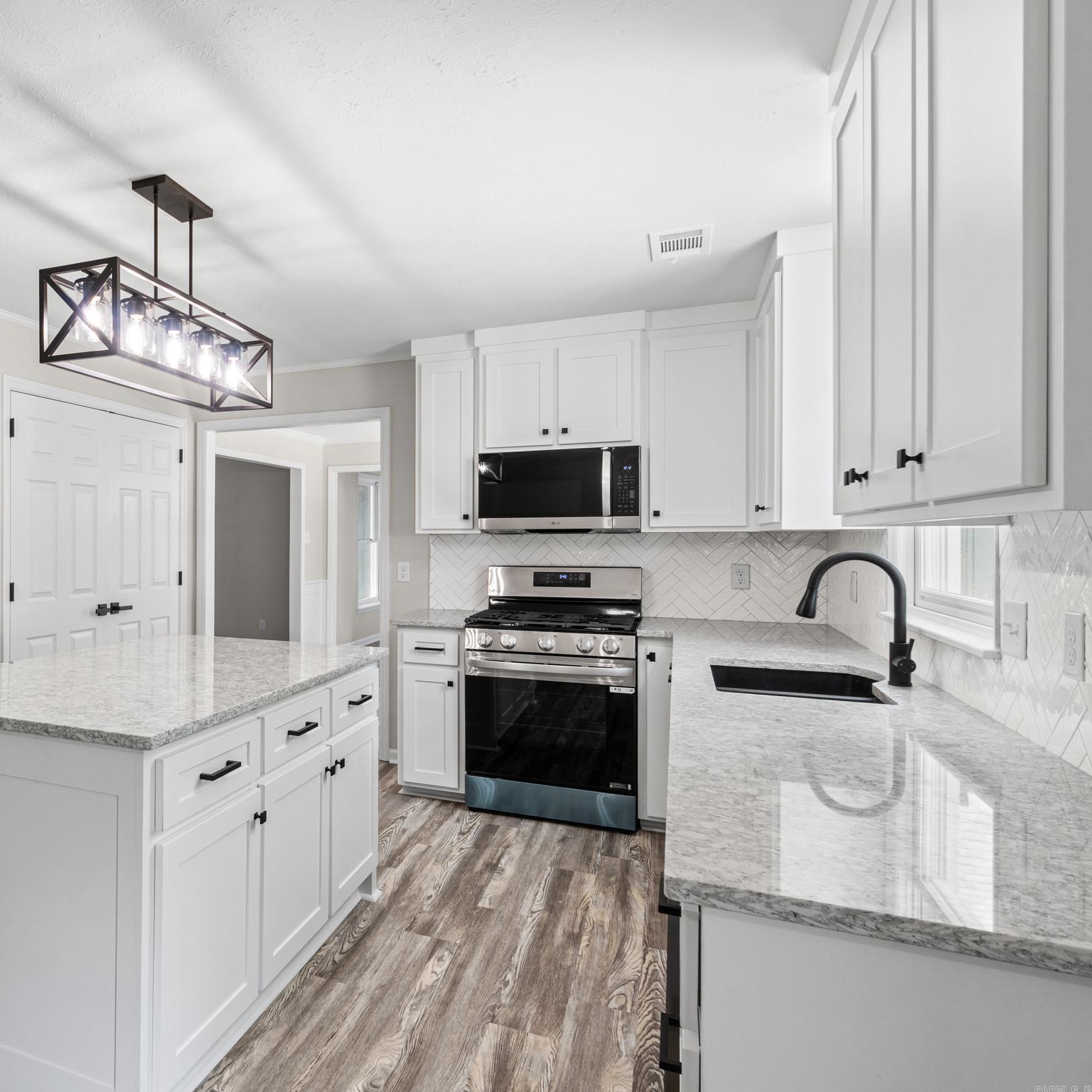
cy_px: 537
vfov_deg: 70.5
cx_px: 259
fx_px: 773
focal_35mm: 22
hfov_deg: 65.7
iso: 250
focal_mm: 11
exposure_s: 1/3
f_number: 9
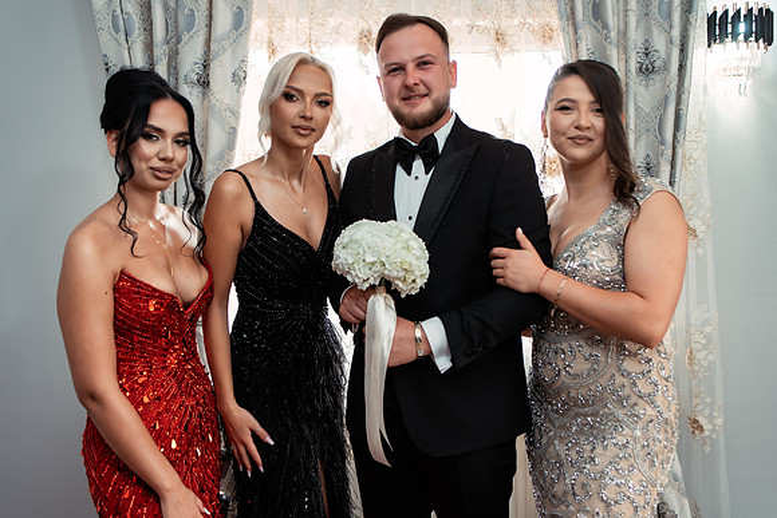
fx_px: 756
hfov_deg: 54.4
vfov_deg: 37.9
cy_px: 259
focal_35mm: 35
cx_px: 388
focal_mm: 35
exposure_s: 1/250
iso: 500
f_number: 2.8
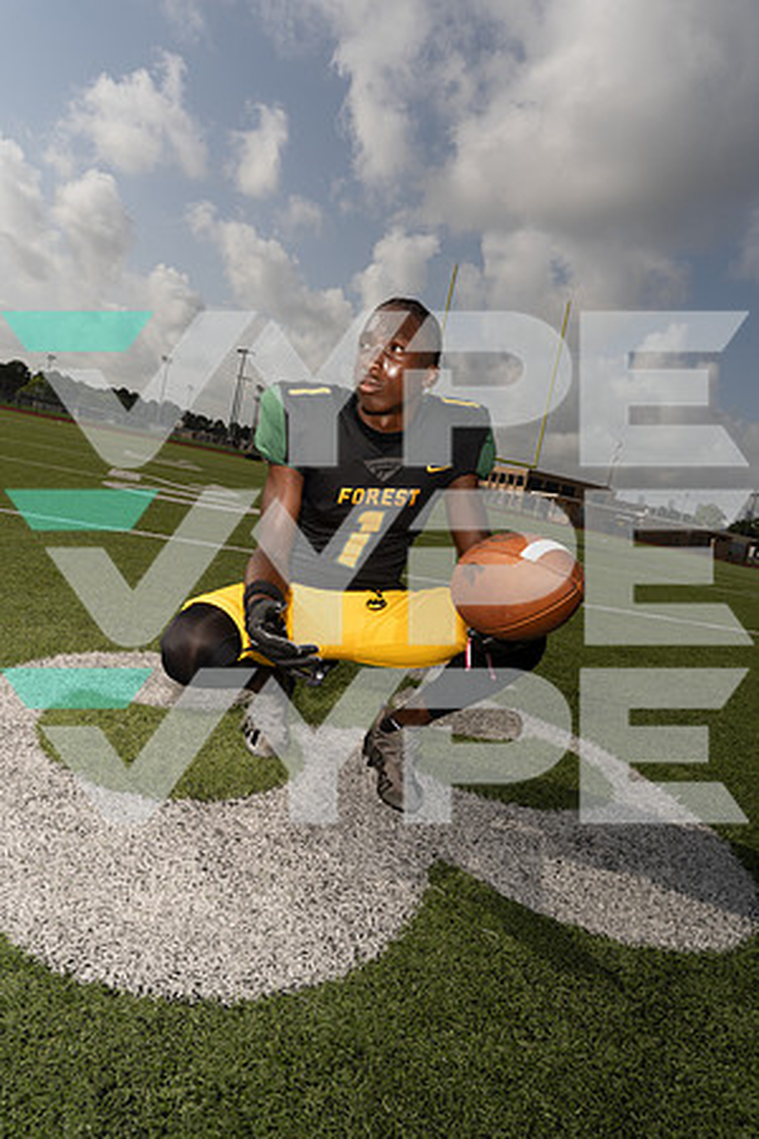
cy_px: 570
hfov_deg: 53.1
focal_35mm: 24
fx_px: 759
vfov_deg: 73.7
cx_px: 380
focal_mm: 24
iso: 100
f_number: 11
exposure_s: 1/250
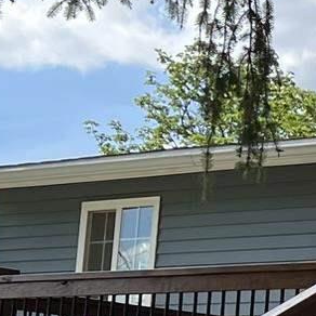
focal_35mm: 161
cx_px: 822
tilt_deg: +5.8
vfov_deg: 10.8
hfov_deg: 9.4
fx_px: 1663
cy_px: 314
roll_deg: -2.0
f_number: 1.5
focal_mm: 5.7
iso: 50
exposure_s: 1/1531
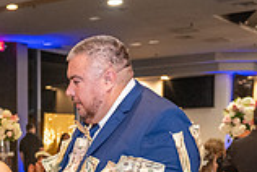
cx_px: -5
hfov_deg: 22.1
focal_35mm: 88
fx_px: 629
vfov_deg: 14.6
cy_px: 249
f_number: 2.8
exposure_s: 1/200
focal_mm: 24
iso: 2500
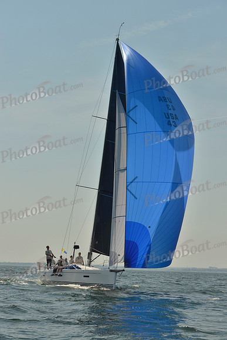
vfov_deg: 28.8
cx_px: 114
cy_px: 170
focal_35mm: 70
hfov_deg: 19.5
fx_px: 662
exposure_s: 1/1250
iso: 200
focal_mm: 70
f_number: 9
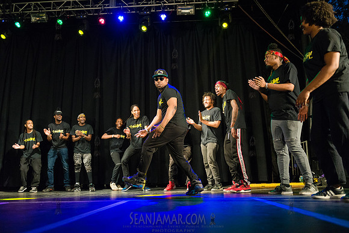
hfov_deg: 60.3
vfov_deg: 42.3
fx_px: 301
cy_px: 116
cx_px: 174
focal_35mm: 31
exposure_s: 1/1000
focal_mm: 31
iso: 4000
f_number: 2.8
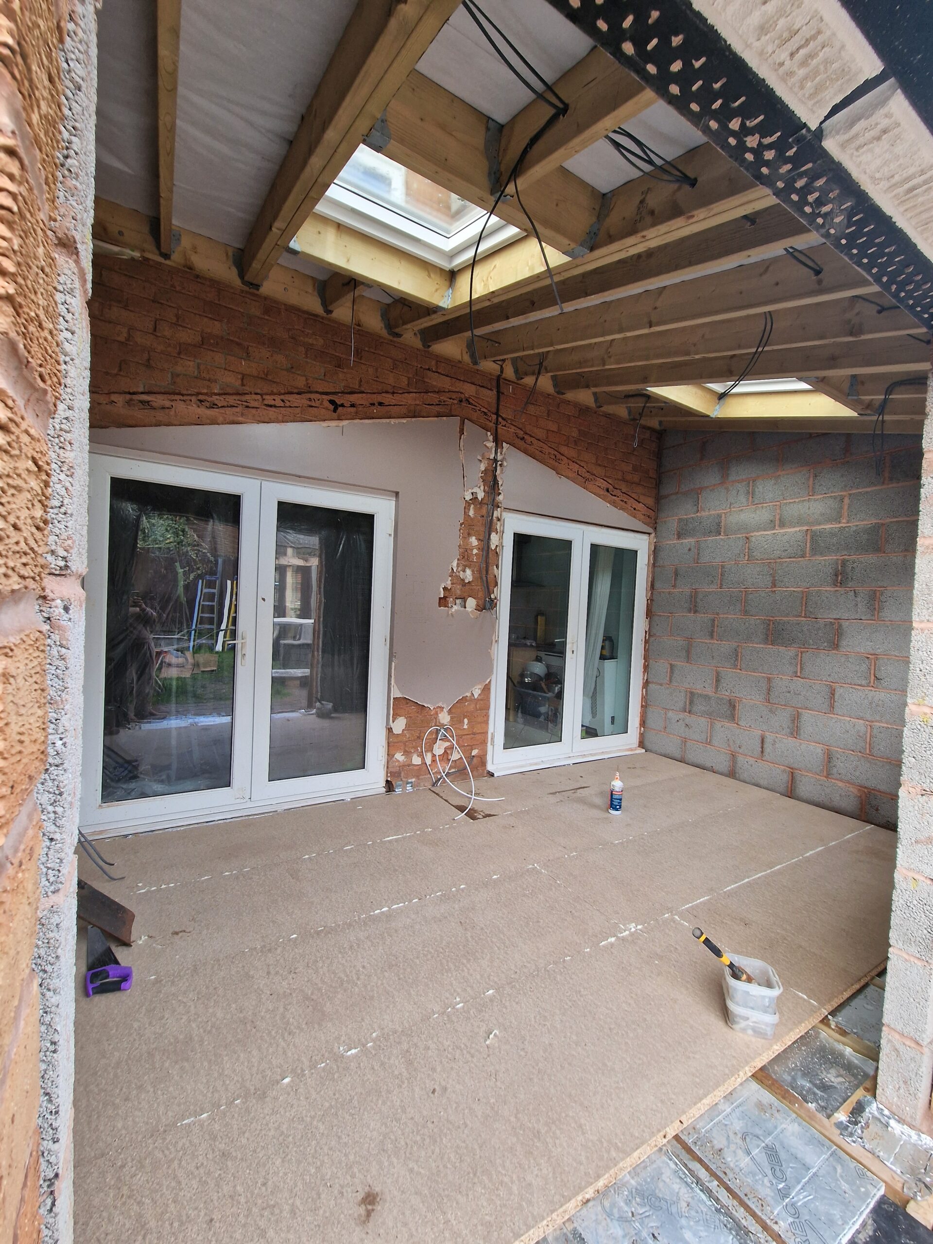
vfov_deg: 106.2
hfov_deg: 89.9
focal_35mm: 13
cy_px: 622
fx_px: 467
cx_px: 466
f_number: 2.2
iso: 125
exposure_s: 1/50
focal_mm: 2.2
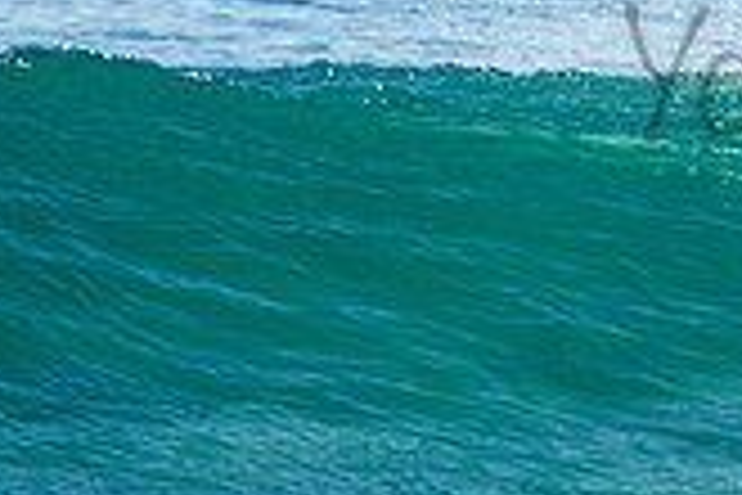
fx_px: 43527
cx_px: 1088
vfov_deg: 0.7
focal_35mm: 2112
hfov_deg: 1.0
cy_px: 34
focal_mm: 400
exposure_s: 1/1250
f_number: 5.6
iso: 220
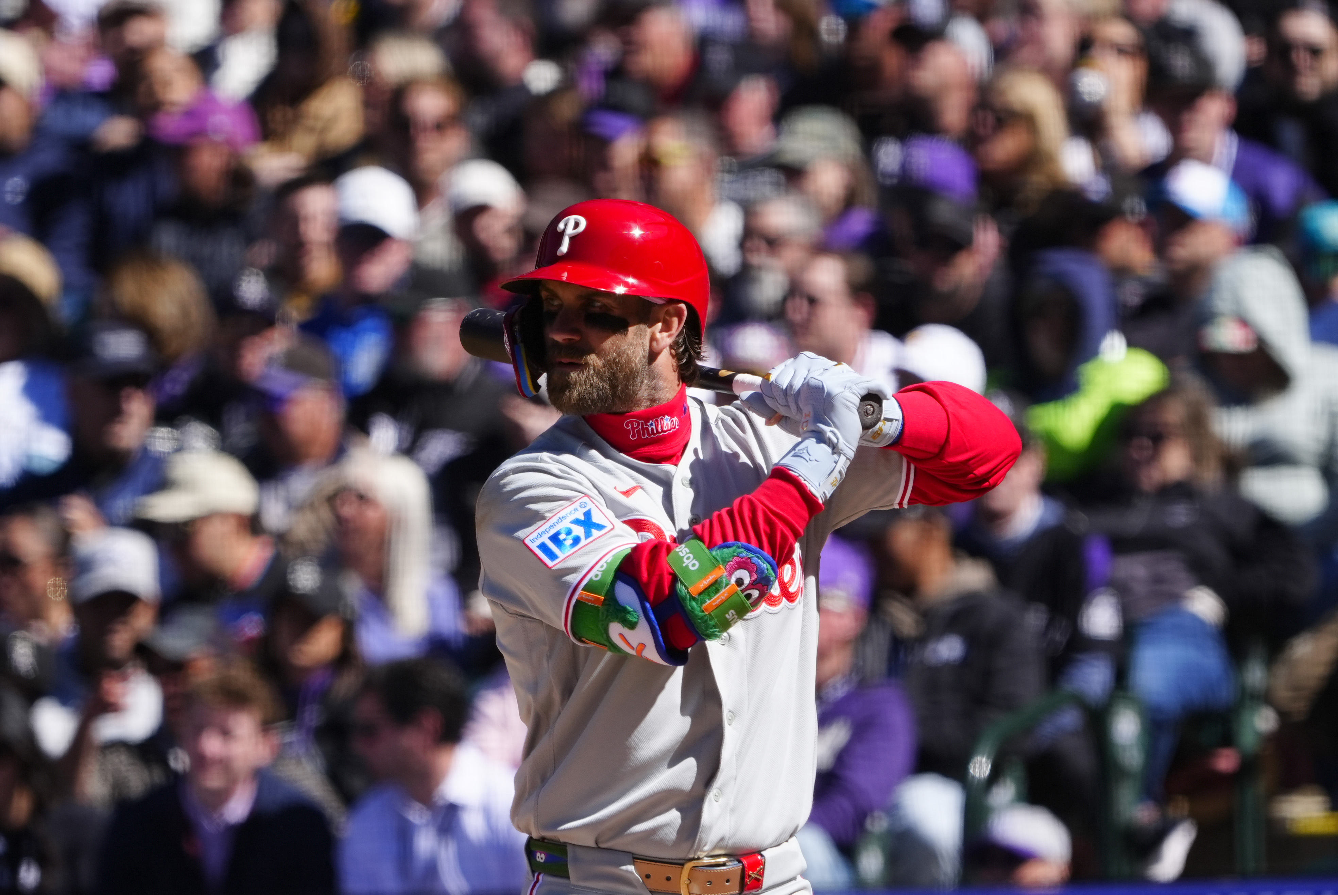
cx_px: 669
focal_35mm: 733
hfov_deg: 2.8
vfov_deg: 1.9
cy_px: 448
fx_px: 27267
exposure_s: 1/2000
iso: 500
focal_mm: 489
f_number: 6.3
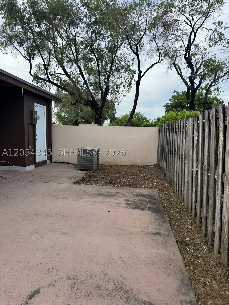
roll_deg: -0.7
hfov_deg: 56.8
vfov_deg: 71.6
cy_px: 152
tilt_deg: -6.3
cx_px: 114
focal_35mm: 24
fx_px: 212
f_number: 1.78
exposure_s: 1/2041
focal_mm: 6.76
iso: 80
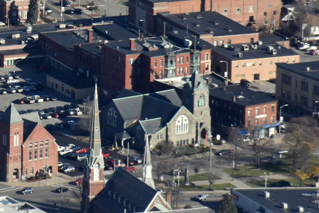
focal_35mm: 594
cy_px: 52
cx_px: -41
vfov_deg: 2.3
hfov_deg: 3.5
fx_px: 5264
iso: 500
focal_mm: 140
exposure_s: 1/1000
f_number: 8
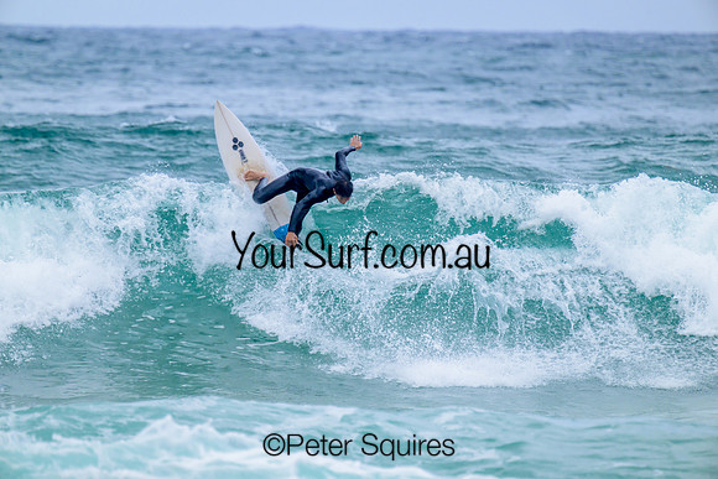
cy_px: 240
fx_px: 11171
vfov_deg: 2.5
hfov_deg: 3.7
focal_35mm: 560
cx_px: 359
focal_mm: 560
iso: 640
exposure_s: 1/2000
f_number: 8
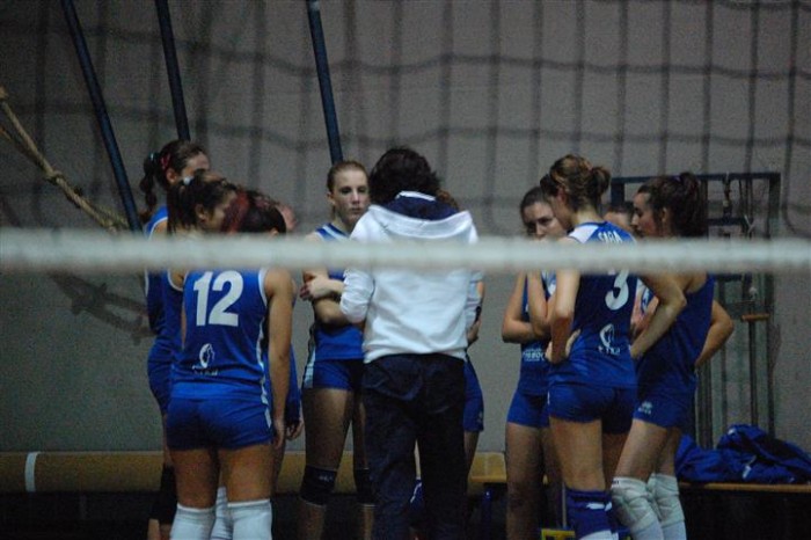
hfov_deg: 9.5
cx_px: 406
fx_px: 4897
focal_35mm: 218
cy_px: 270
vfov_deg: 6.3
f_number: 5.3
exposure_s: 1/30
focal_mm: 145
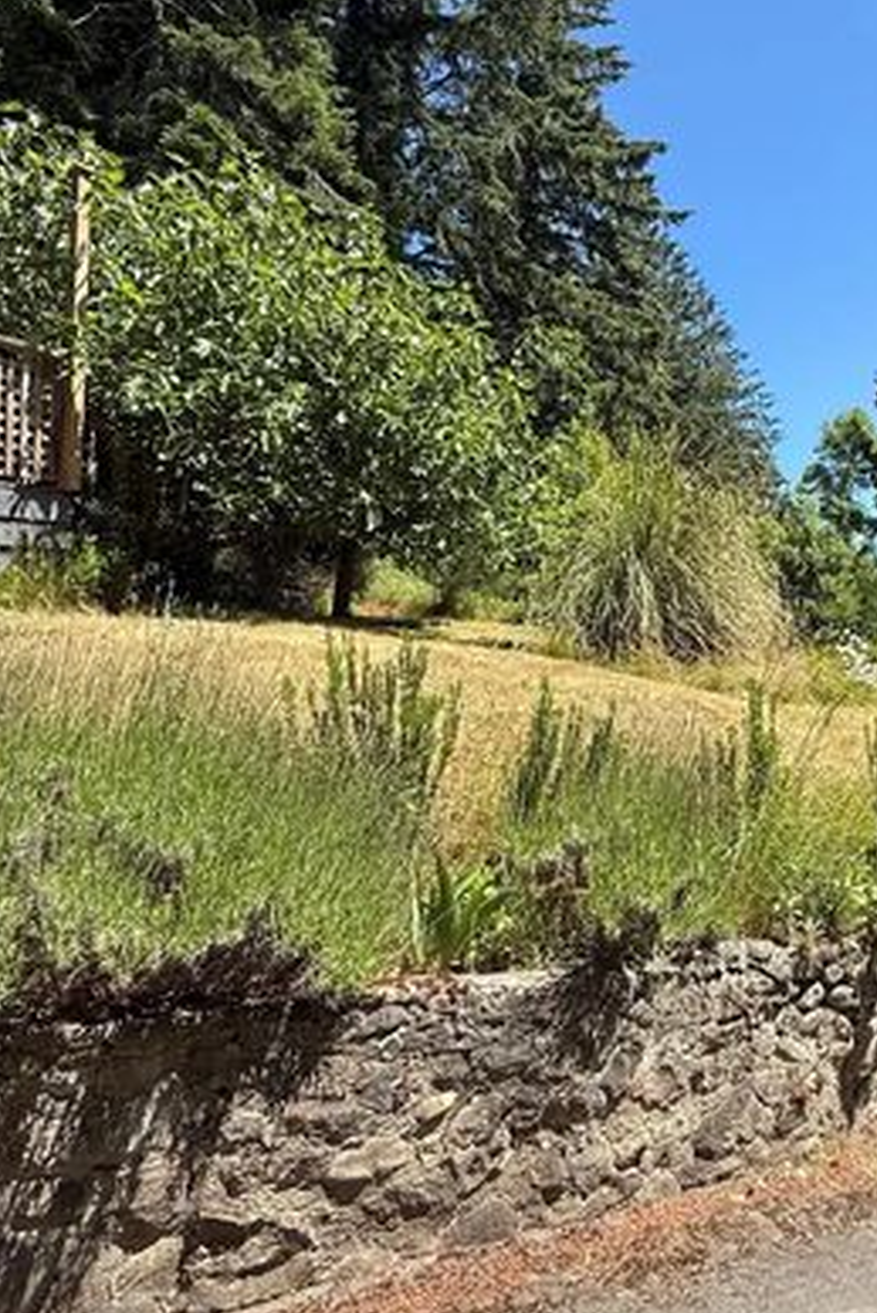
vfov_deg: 73.0
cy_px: 528
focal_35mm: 24
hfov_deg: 50.4
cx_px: 684
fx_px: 876
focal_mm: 2.22
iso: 50
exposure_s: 1/751
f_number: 2.2
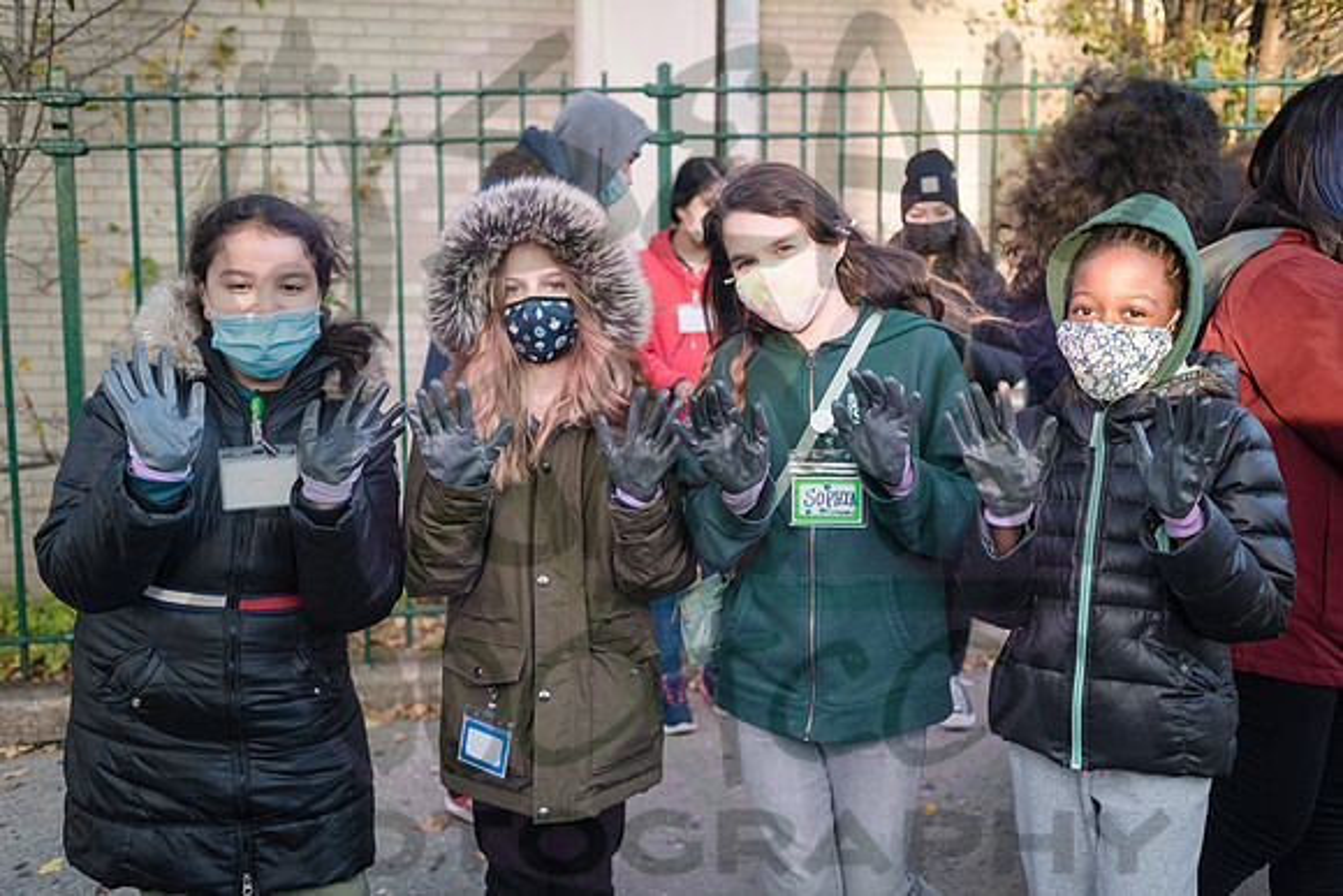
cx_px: 672
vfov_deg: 37.9
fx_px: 1306
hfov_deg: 54.4
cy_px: 448
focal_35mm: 35
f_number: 4
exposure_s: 1/500
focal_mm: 35
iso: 1600
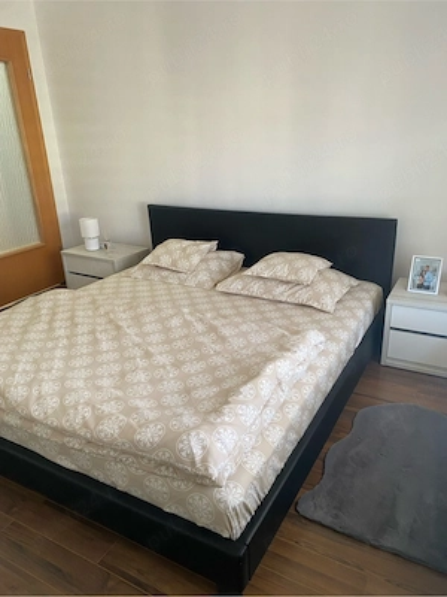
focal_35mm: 26
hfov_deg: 53.1
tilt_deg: -21.0
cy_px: 298
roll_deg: +2.3
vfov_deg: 67.3
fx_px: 448
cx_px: 224
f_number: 1.8
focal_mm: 4.25
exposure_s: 1/60
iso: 200
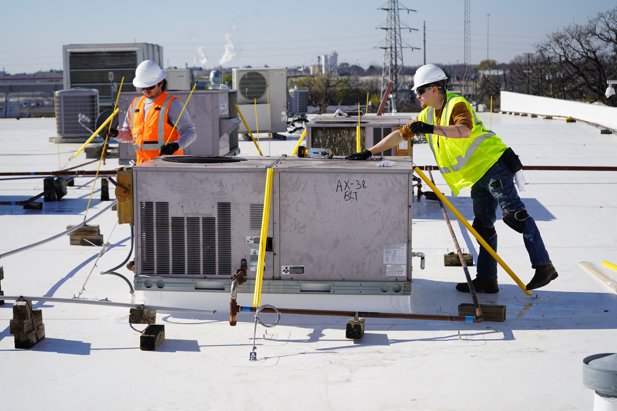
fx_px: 1200
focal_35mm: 70
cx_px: 308
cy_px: 206
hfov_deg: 28.8
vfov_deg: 19.5
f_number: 5.6
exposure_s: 1/800
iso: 100
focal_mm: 70
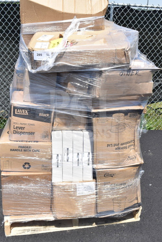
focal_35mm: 39
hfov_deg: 34.6
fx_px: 260
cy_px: 116
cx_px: 78
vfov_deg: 50.0
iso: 200
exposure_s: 1/320
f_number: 9
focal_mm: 21
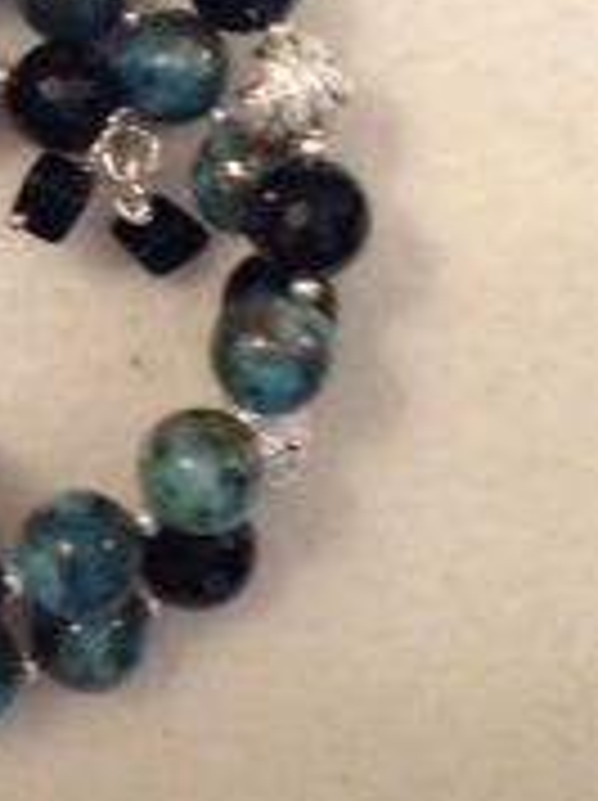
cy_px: 225
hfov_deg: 17.9
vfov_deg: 24.5
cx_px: -63
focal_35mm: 79
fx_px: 1824
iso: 640
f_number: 2.4
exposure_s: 1/15
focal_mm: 4.28
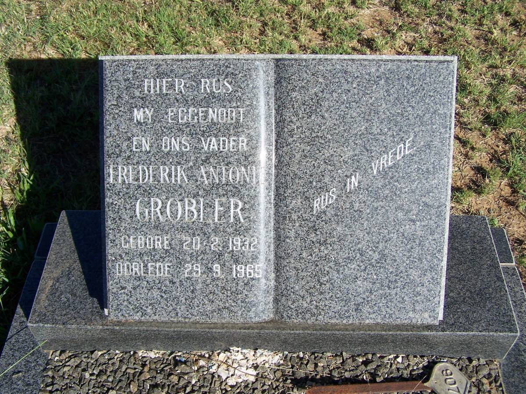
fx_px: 577
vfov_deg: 37.7
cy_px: 197
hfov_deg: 49.0
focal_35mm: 38
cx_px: 263
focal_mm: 6.3
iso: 80
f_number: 4
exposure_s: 1/750
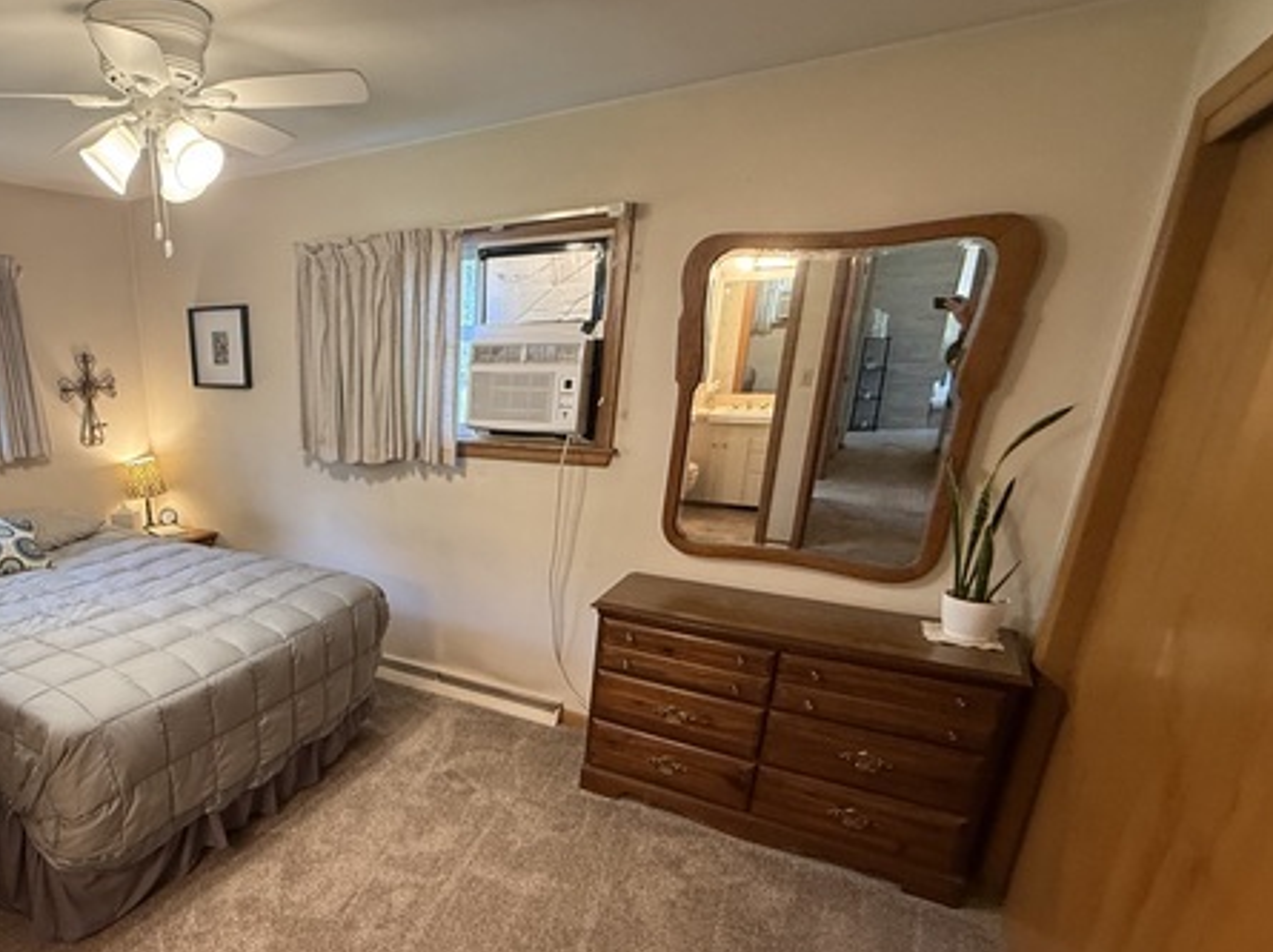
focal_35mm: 21
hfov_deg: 74.1
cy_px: 603
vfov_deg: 62.4
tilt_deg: -19.7
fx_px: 772
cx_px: 336
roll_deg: +0.7
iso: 250
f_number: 2.2
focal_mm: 2.22
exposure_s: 1/60
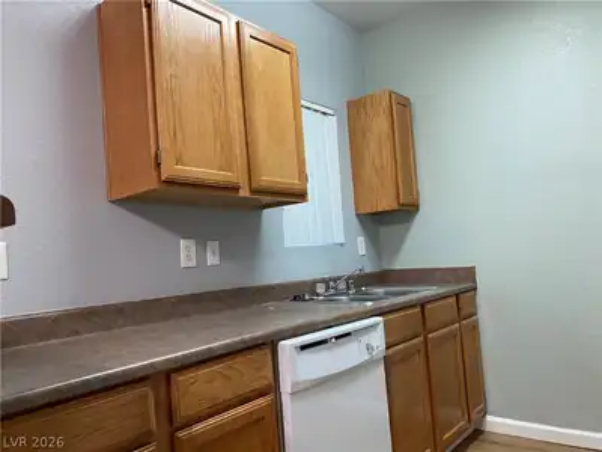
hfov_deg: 67.3
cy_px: 226
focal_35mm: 26
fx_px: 452
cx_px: 301
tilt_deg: +2.5
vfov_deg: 53.1
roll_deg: +3.8
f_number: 1.8
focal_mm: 4.25
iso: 160
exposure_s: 1/60
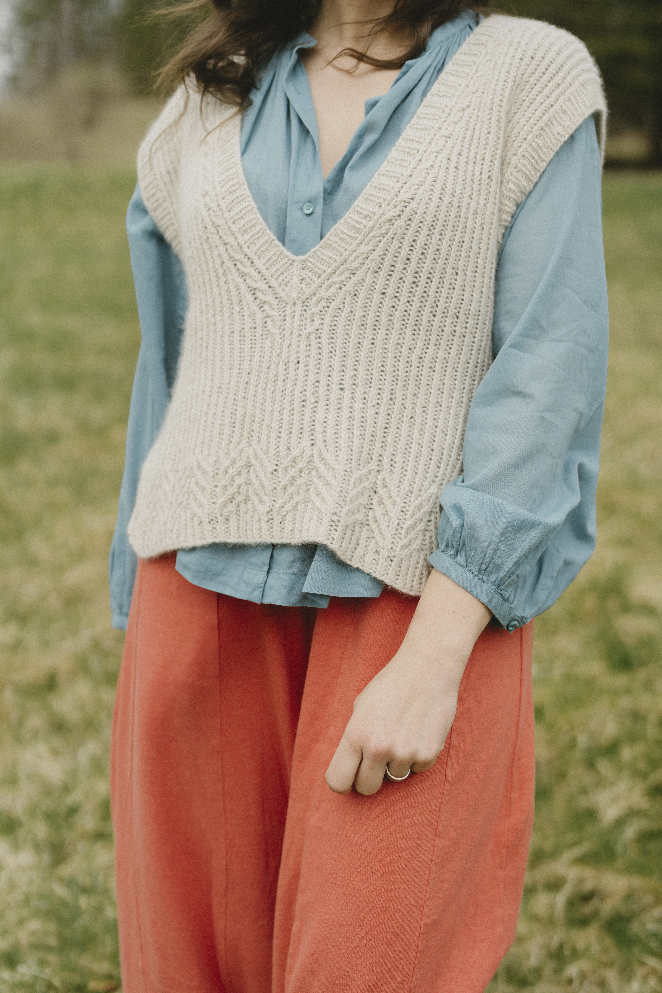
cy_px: 496
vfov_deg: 39.6
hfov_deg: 27.0
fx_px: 1379
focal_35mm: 50
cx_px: 331
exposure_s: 1/5000
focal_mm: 50
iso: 250
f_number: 2.5
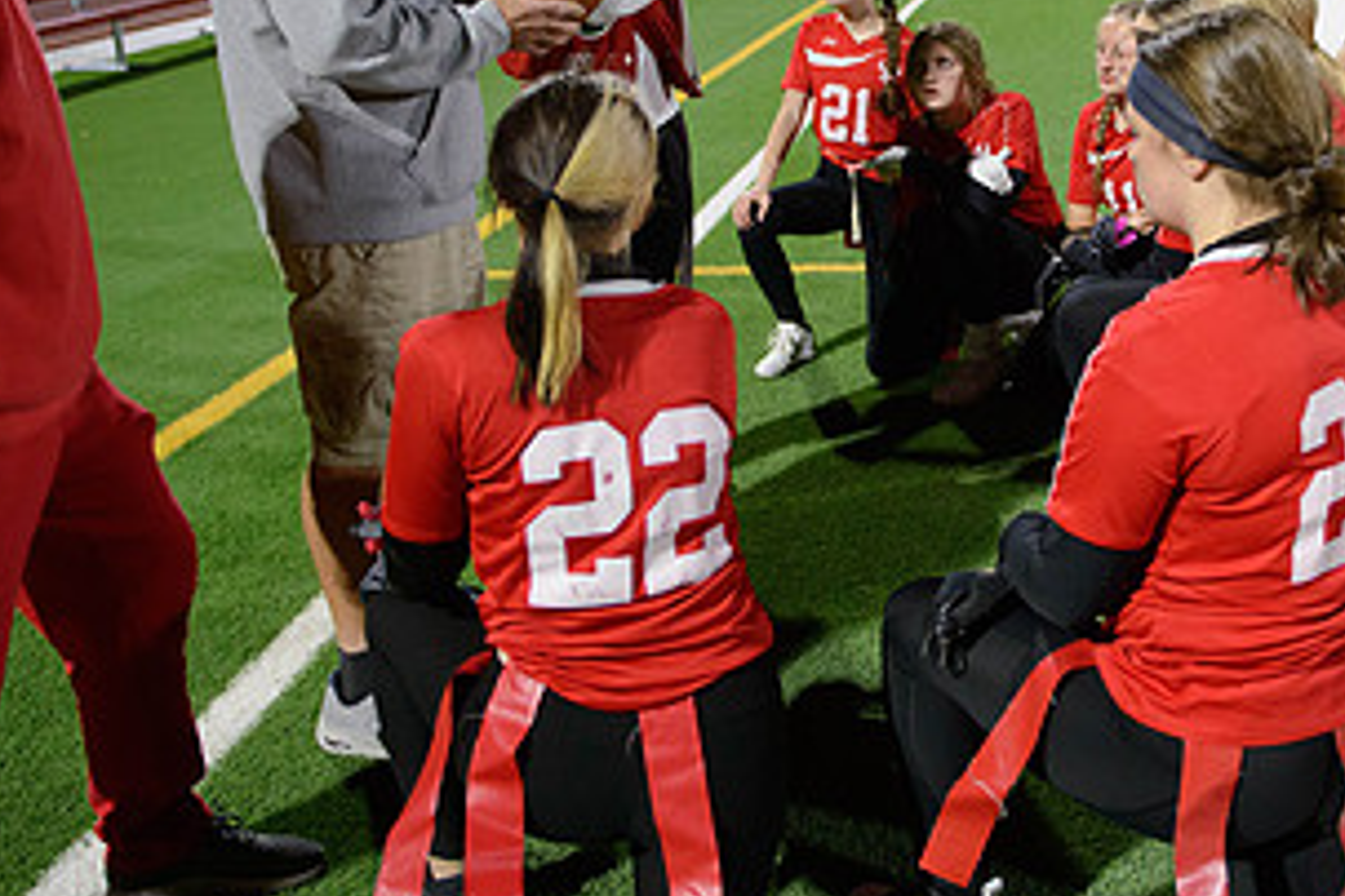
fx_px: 1718
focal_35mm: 46
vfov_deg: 29.0
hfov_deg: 41.5
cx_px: 1003
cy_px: 291
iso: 3200
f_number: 2.8
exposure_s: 1/320
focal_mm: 24
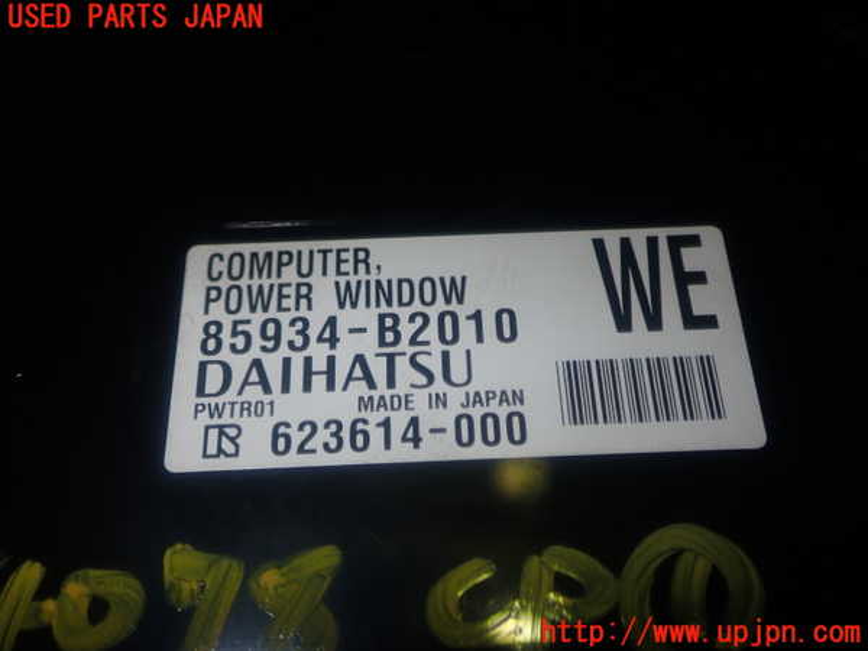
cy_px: 326
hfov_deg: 49.0
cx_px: 434
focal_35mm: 38
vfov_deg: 37.7
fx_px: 953
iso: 200
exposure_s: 1/40
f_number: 8
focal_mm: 6.83
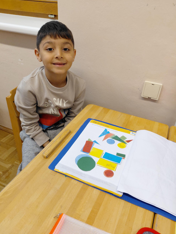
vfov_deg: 67.3
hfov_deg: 53.0
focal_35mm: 26
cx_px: 86
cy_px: 121
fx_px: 176
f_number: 1.8
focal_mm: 4.69
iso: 250
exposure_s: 1/100
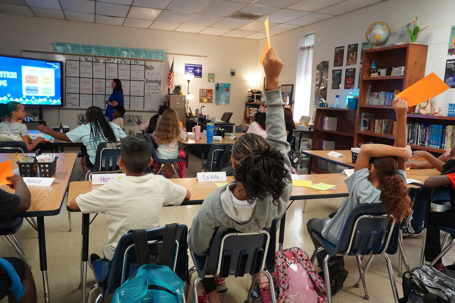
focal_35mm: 28
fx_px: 360
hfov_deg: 64.5
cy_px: 152
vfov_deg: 45.7
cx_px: 228
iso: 2500
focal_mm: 19
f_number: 4
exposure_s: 1/160
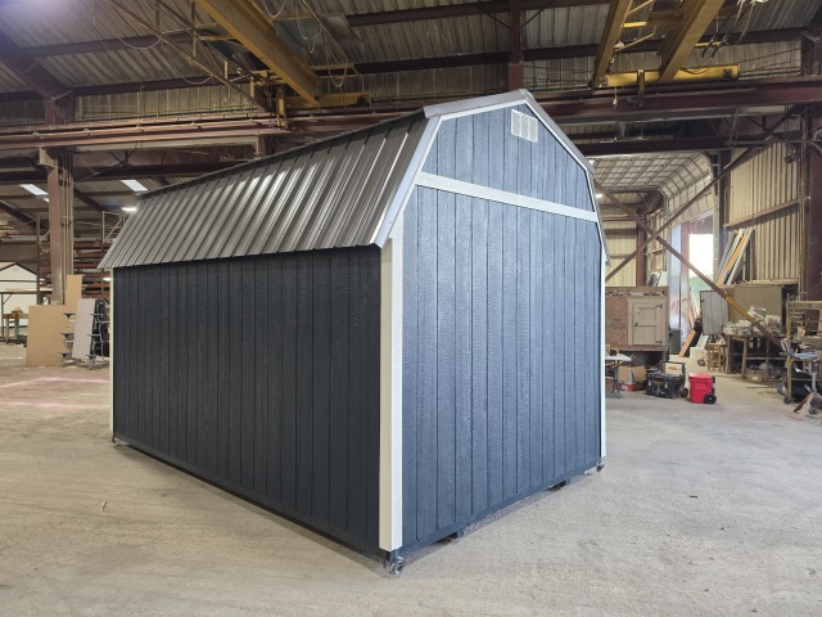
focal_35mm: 23
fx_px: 546
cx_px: 411
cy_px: 308
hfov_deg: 73.9
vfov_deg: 58.9
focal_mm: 6.5
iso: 320
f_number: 1.4
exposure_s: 1/120
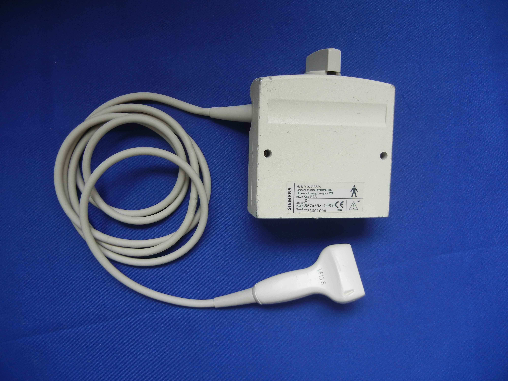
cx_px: 254
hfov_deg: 60.0
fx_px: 440
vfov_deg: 46.8
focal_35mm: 30
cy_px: 190
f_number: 3.5
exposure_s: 1/106
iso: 160
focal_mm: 5.4
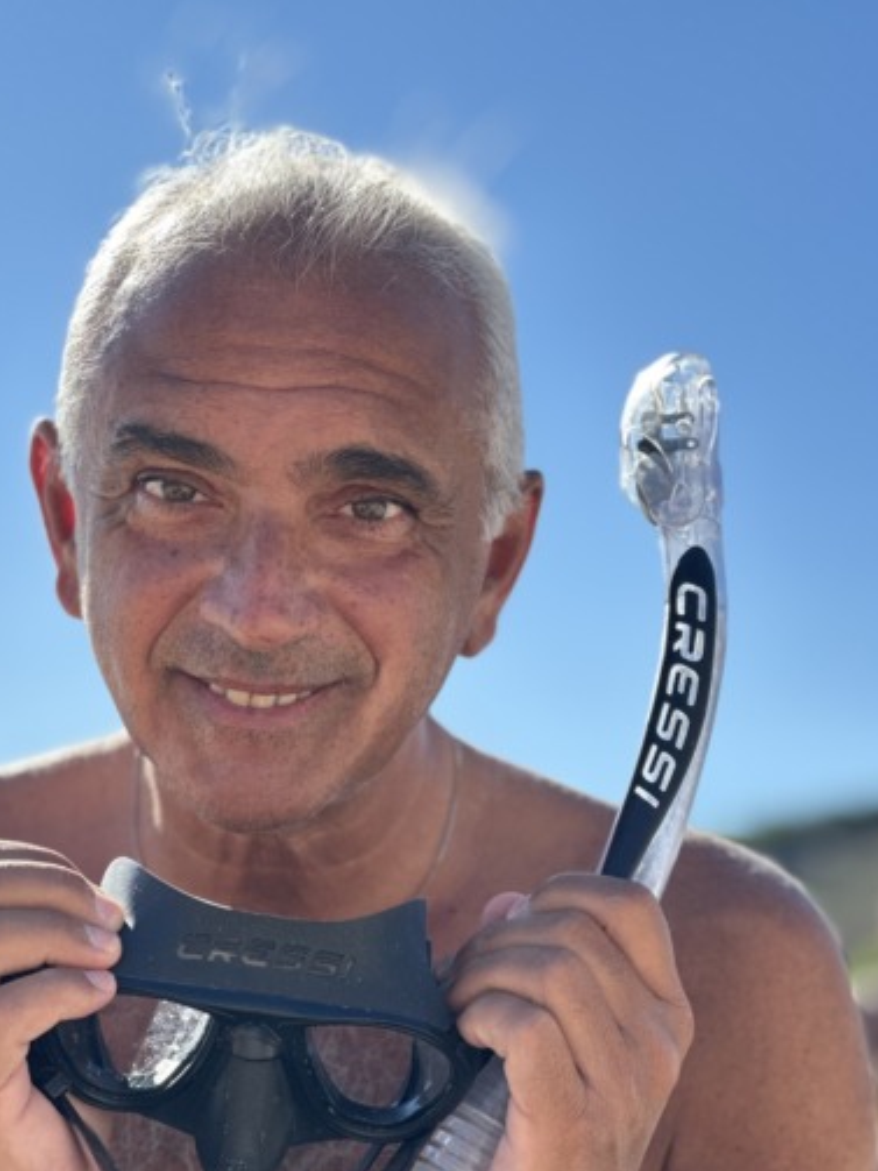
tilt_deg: +9.3
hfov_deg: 15.1
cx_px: 456
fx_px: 3316
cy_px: 726
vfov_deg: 20.0
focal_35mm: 98
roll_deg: -4.2
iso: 32
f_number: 2.8
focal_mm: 9
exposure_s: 1/291
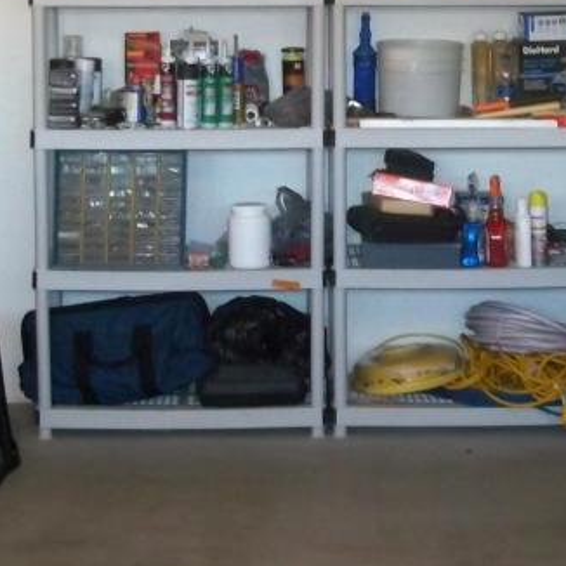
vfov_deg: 17.2
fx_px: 1850
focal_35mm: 100
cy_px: 85
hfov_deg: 17.4
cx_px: 274
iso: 320
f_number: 3.1
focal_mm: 6.5
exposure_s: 1/30
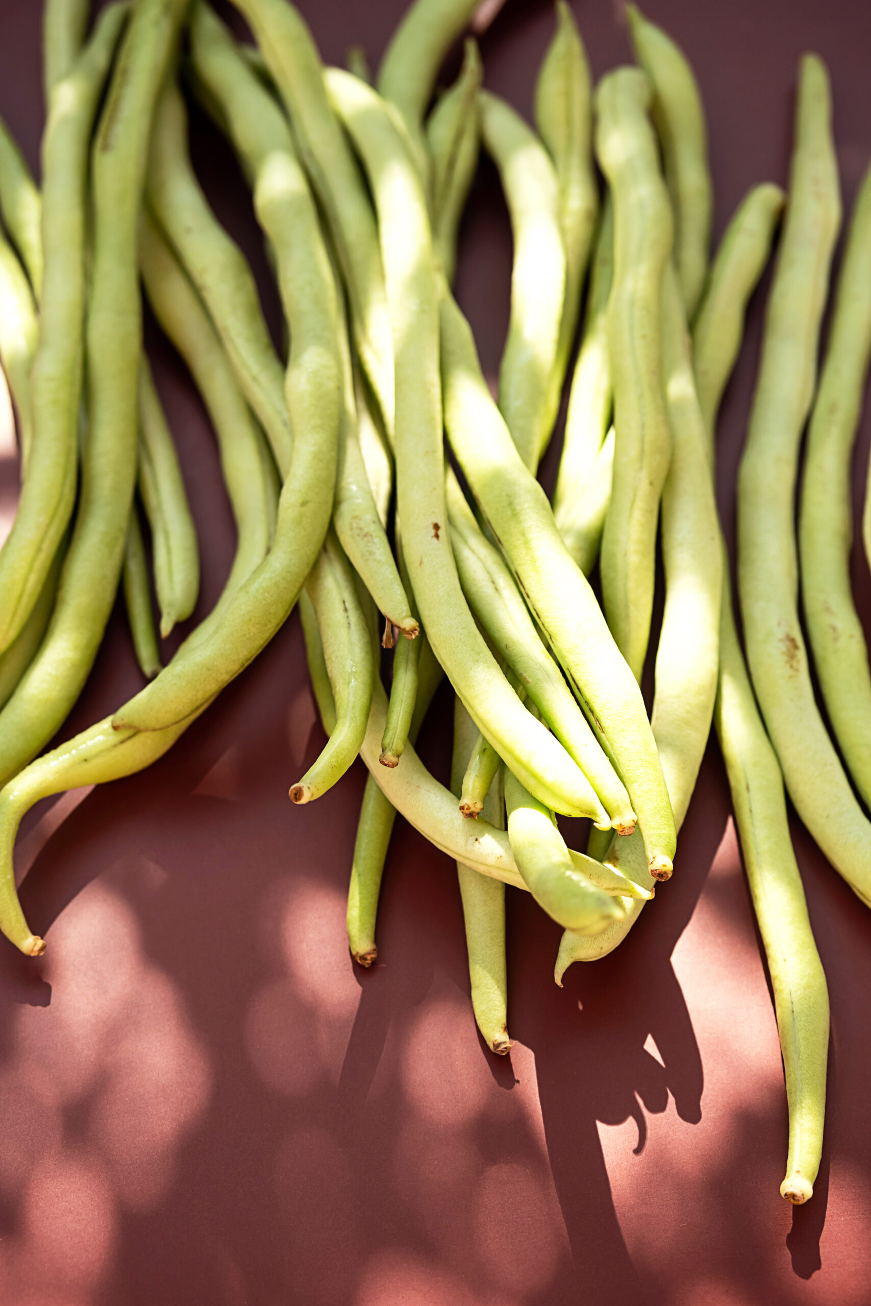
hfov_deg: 18.2
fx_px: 2721
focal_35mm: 75
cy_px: 653
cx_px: 436
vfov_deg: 27.0
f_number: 4
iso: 250
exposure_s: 1/250
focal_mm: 50
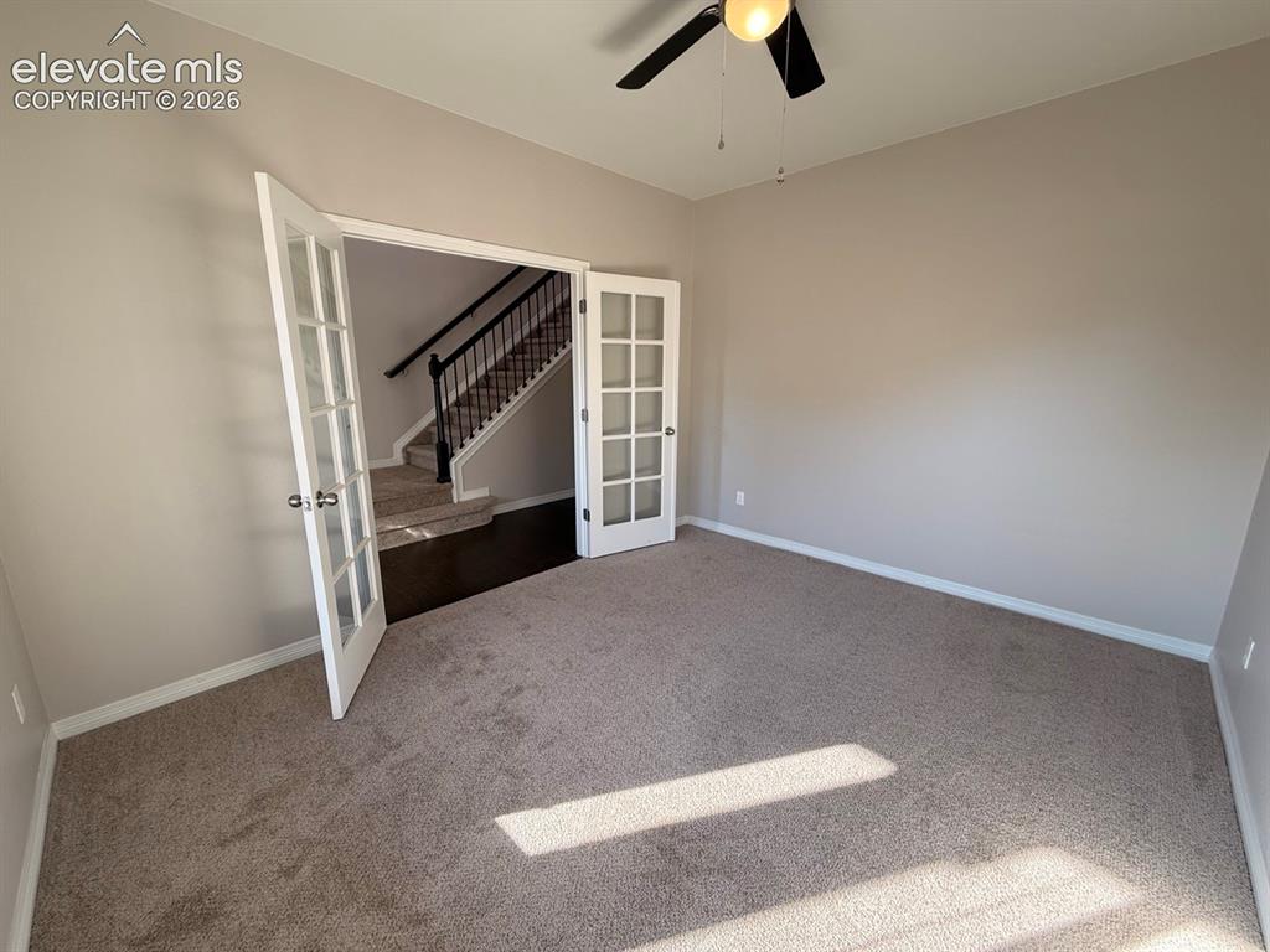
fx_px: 514
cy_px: 476
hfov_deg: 102.1
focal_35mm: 14
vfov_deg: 85.7
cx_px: 635
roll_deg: +0.1
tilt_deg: -11.6
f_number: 2.2
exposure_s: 1/99
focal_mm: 2.22
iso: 64
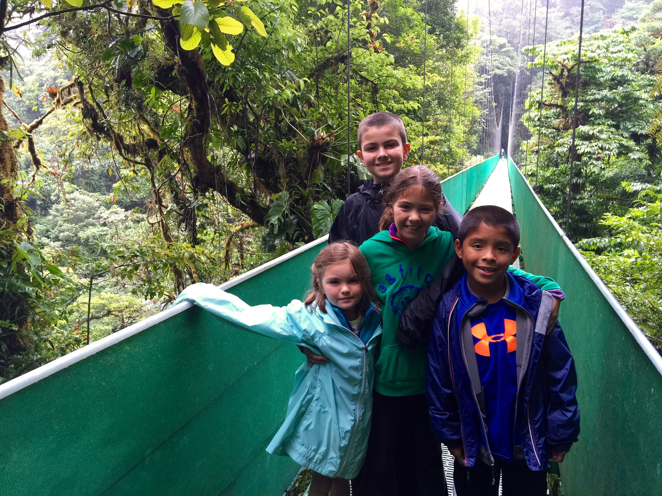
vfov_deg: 48.2
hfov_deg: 61.7
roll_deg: +0.0
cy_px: 248
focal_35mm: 29
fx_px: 555
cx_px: 331
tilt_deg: -10.2
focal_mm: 4.15
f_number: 2.2
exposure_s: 1/40
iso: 32
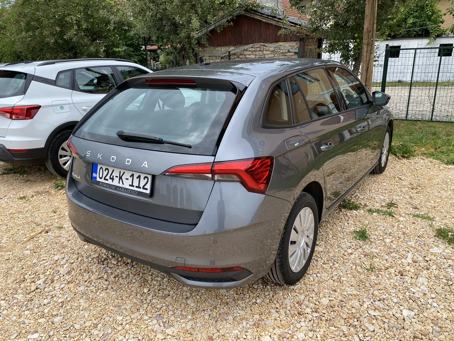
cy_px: 170
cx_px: 227
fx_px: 341
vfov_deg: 53.1
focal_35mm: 26
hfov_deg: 67.3
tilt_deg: -17.7
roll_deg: +2.2
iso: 32
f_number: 1.8
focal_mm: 4.25
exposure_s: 1/1157
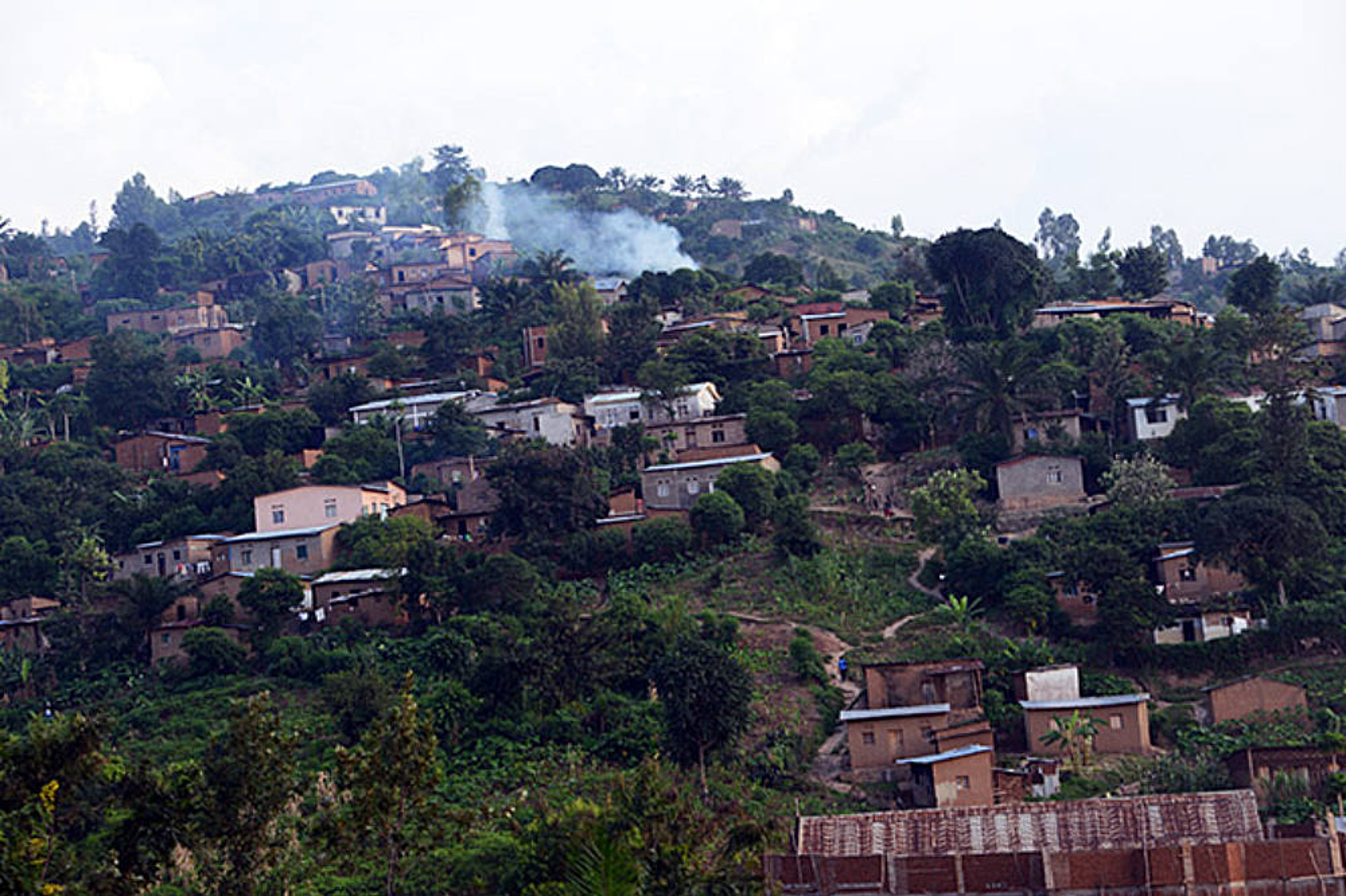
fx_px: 3364
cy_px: 448
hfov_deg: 22.6
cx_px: 673
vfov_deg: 15.2
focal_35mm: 90
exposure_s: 1/200
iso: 400
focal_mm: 90
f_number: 8
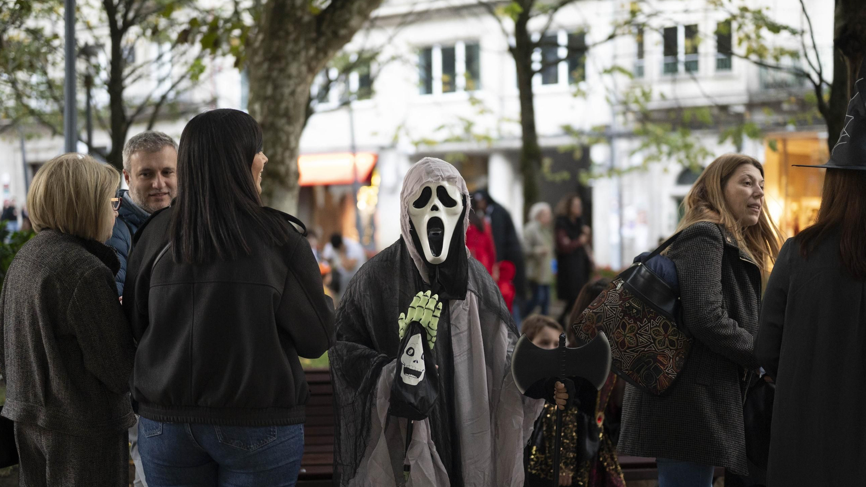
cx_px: 437
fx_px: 1217
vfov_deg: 22.6
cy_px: 251
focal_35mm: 53
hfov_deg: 39.2
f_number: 1.8
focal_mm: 50
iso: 2500
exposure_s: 1/320
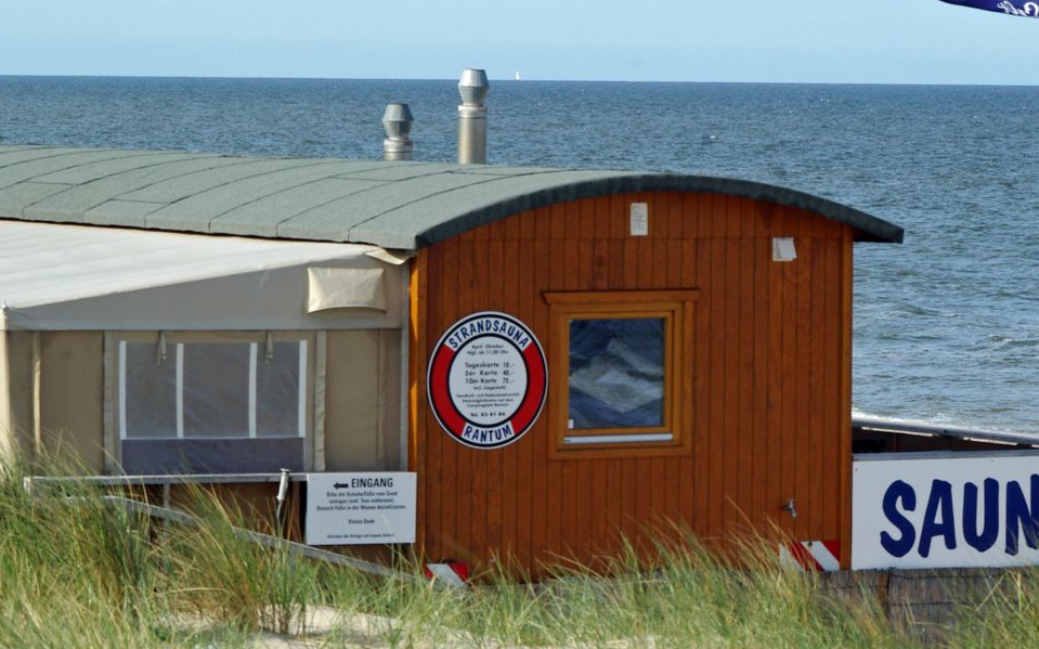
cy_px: 224
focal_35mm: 194
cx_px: 653
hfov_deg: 10.8
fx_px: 5492
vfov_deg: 6.8
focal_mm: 80
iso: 200
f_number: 13
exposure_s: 1/180
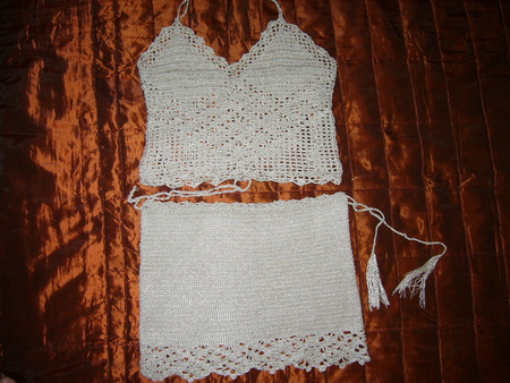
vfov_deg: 40.7
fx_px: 516
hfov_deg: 52.6
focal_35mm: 35
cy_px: 192
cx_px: 255
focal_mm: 5.8
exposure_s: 1/60
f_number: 2.8
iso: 100
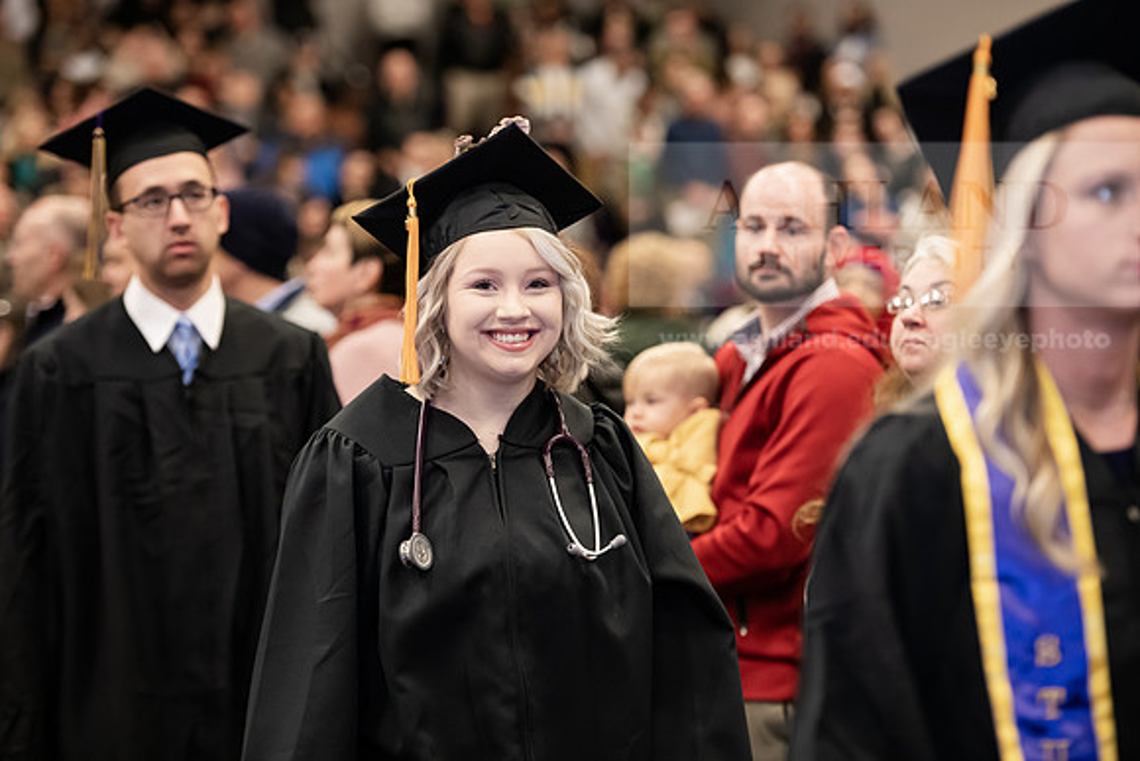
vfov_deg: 11.4
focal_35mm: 120
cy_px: 380
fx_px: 3801
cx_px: 570
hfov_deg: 17.1
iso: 2000
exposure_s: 1/200
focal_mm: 120
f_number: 3.2
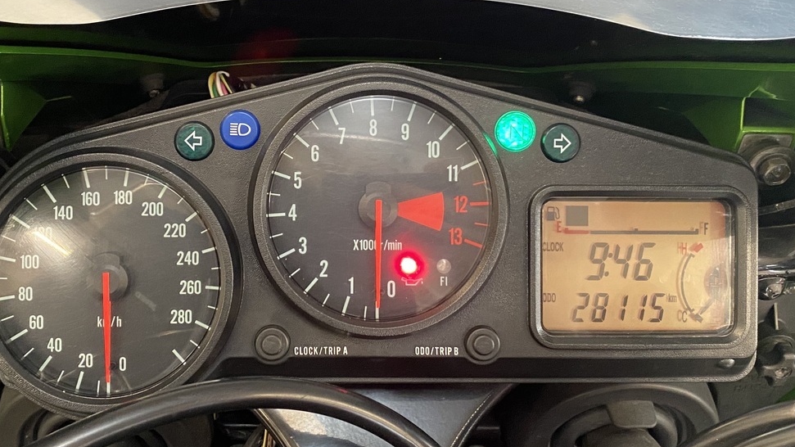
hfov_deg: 48.2
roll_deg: -14.6
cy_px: 174
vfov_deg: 28.3
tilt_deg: -34.8
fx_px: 885
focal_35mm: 42
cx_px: 341
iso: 500
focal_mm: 4.25
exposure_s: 1/50
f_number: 1.8
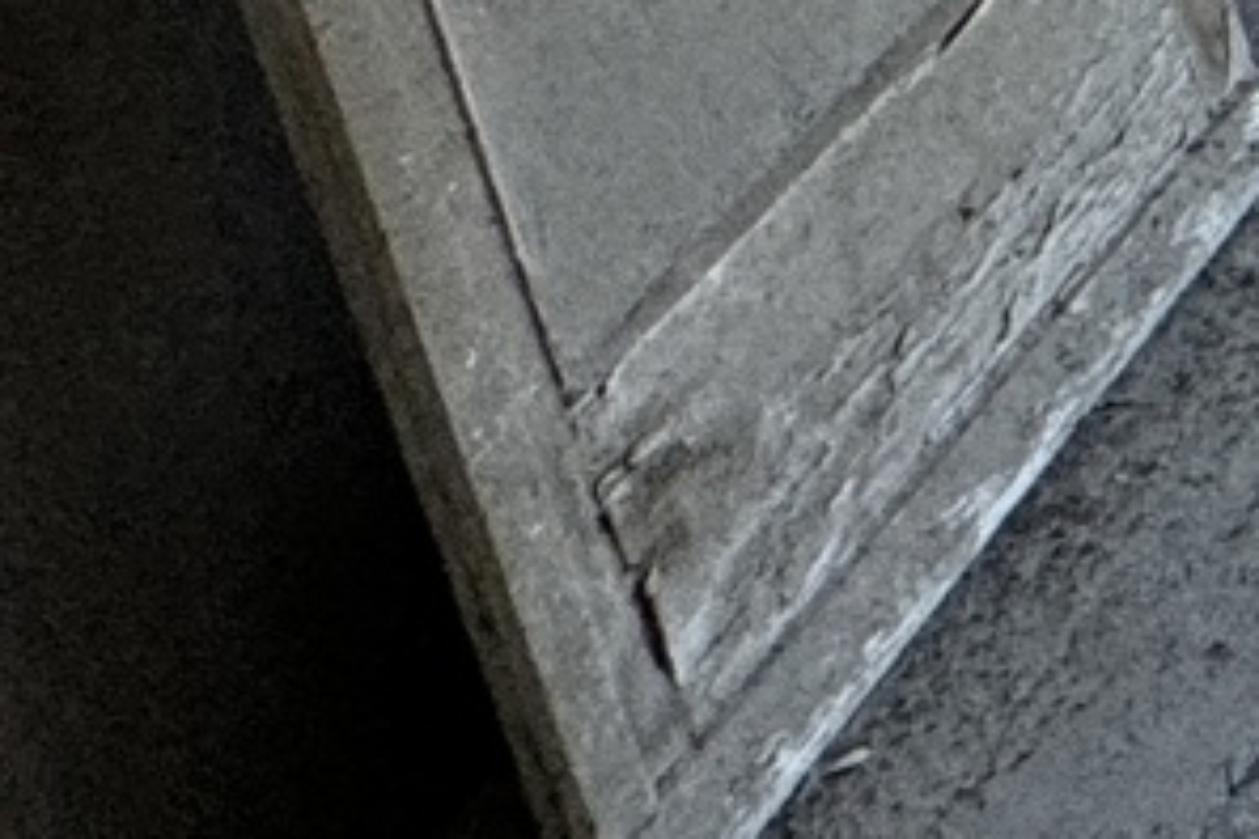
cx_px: 3612
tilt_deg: -8.0
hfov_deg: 12.1
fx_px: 3287
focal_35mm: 94
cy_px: -1886
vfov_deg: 9.8
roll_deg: +1.3
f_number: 2.2
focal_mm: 2.22
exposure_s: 1/99
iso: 64
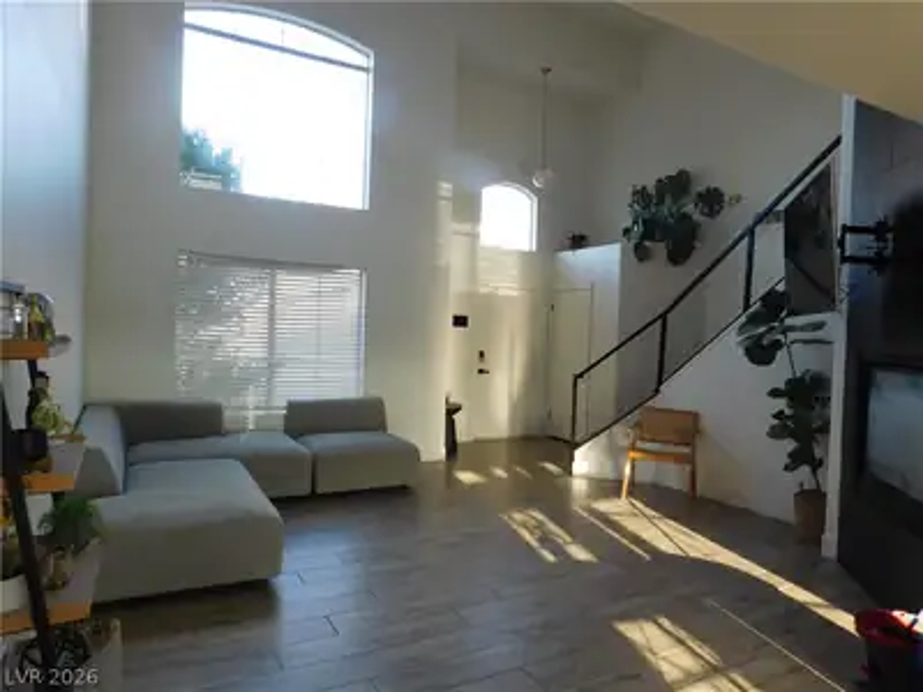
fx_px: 613
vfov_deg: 58.9
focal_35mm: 23
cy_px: 346
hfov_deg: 73.9
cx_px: 462
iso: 125
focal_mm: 4
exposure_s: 1/40
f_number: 3
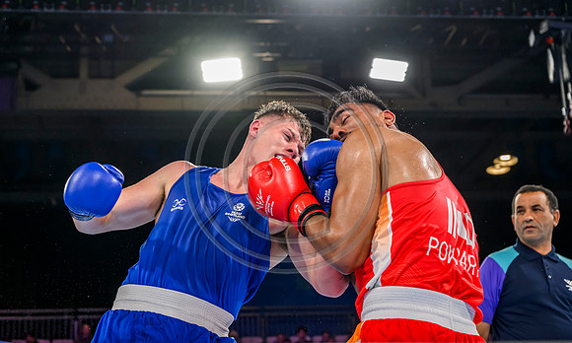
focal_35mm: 60
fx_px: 924
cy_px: 181
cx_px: 268
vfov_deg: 21.0
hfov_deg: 34.4
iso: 2500
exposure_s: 1/1600
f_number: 3.5
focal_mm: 47
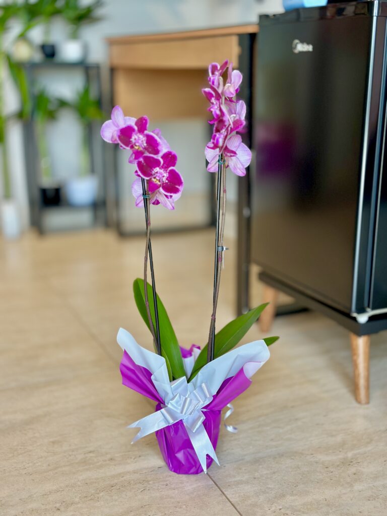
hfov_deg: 30.3
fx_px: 716
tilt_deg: -15.2
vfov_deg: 39.7
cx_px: 194
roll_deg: -0.4
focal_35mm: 48
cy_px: 258
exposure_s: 1/152
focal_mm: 6.86
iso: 64
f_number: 1.78
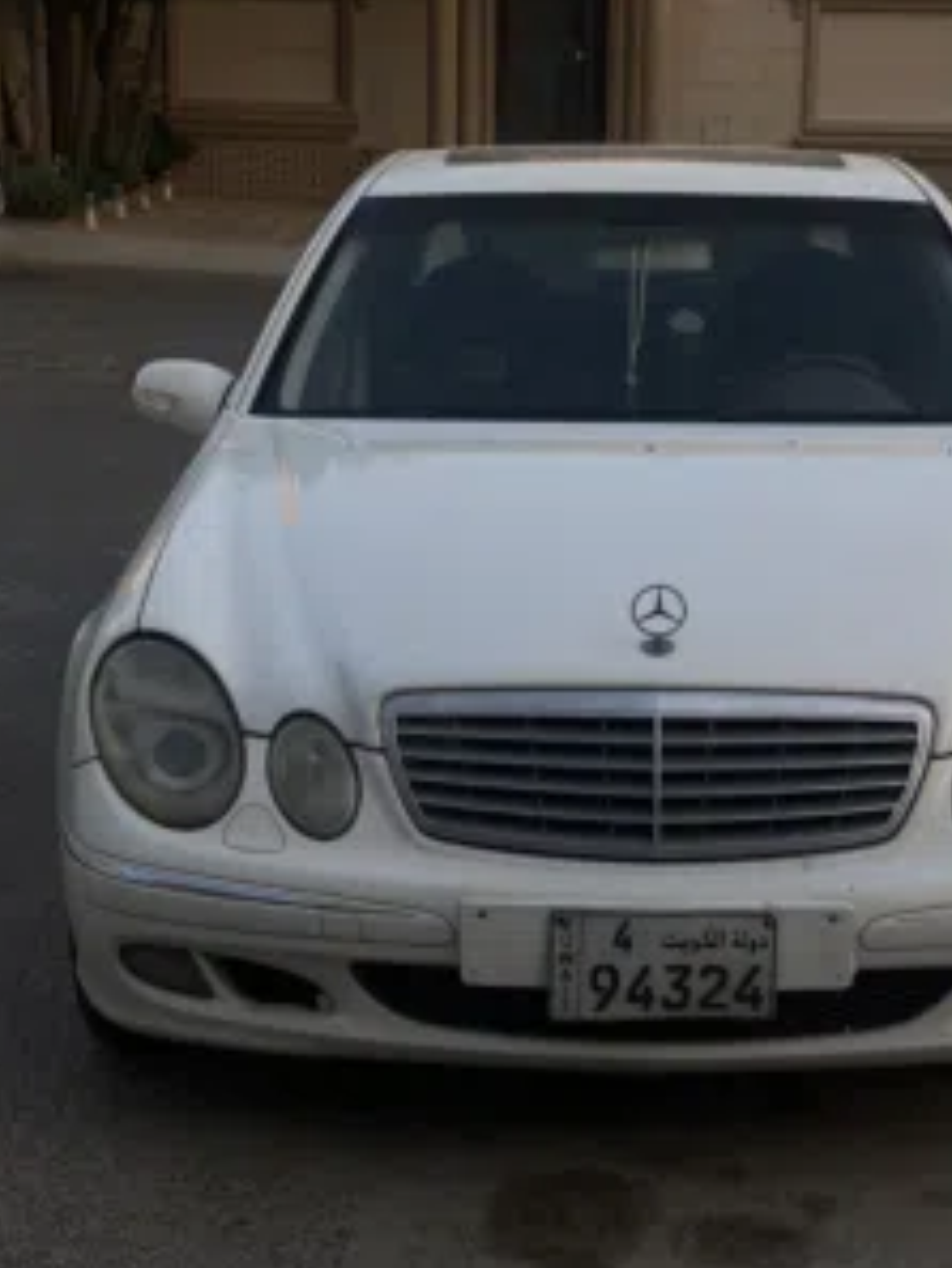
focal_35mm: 70
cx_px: 589
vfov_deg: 27.7
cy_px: 798
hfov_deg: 21.0
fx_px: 2565
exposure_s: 1/457
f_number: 2
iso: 20
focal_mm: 6
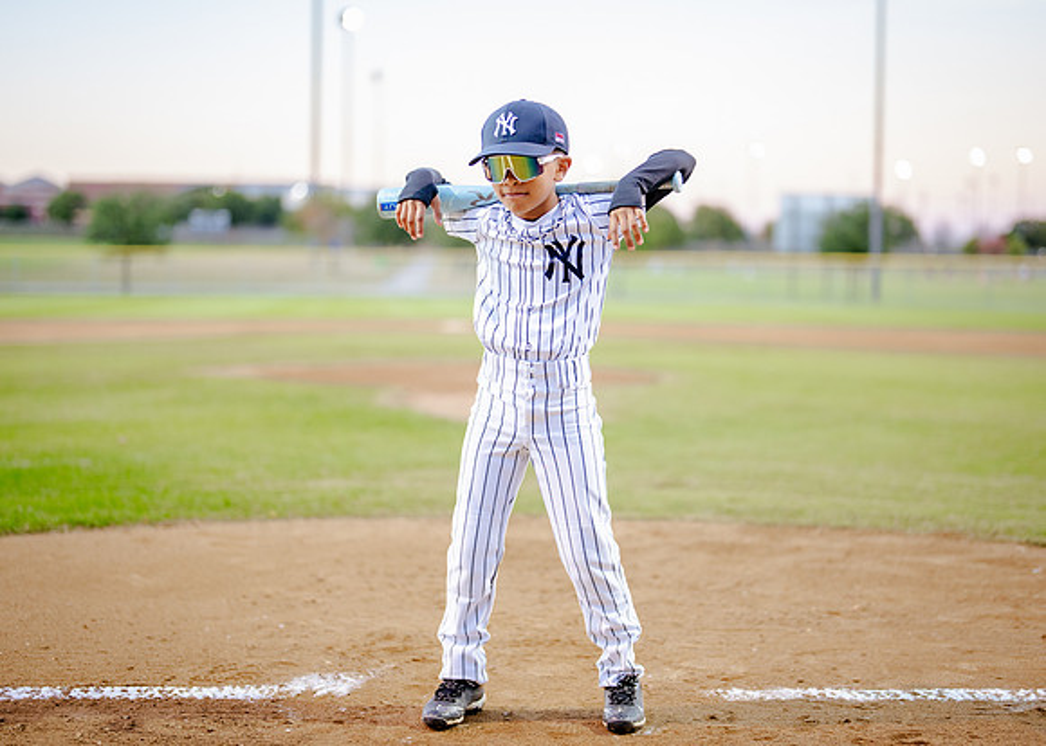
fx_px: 1757
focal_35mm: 59
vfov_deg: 24.0
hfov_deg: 33.2
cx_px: 533
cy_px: 364
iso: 500
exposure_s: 1/500
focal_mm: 50
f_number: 1.2
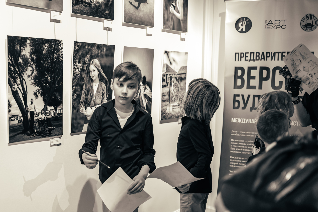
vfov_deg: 31.0
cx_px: 122
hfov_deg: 44.9
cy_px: 112
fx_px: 382
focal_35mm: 43
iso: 800
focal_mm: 35
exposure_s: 1/250
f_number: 2
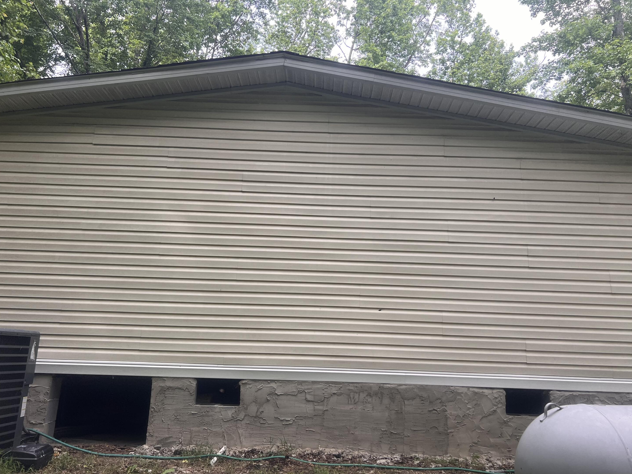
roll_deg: -2.4
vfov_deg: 51.4
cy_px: 243
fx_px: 493
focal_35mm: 27
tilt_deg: +15.4
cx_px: 322
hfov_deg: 65.3
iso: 40
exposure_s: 1/285
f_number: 1.5
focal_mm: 5.7
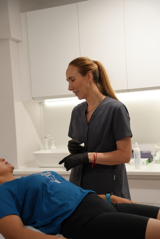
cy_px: 120
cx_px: 80
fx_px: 350
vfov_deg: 37.8
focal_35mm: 52
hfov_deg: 25.8
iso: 640
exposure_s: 1/160
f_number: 4
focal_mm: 52.5
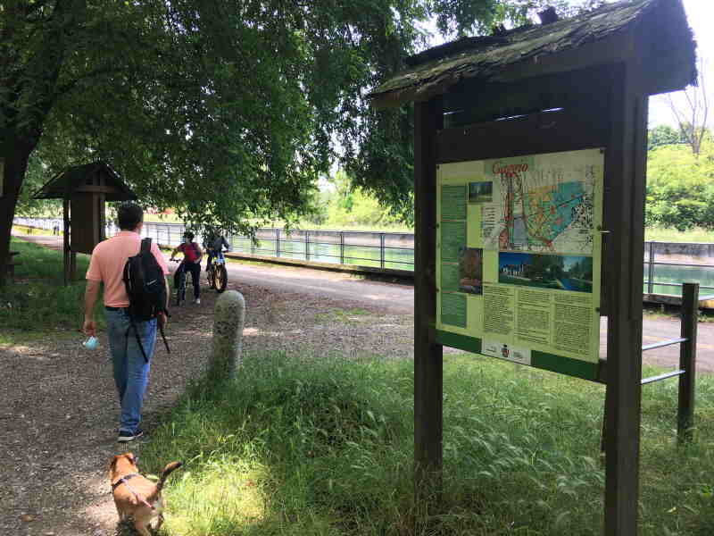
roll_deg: +0.6
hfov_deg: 61.7
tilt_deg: -4.7
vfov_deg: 48.2
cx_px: 357
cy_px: 268
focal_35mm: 29
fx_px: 598
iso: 25
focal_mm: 4.15
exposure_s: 1/107
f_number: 2.2
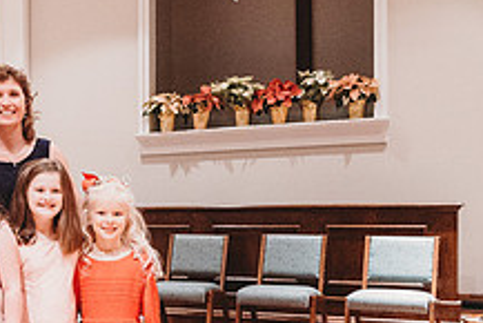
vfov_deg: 21.1
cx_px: -22
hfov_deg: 29.0
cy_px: 239
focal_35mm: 64
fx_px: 859
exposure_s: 1/200
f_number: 4
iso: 6400
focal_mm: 24
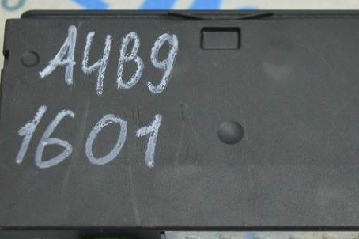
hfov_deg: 13.5
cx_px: 249
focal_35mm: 152
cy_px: 106
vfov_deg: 9.0
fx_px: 1516
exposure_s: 1/25
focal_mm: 45
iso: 400
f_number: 5.6
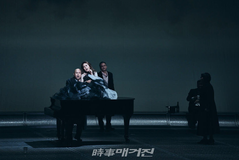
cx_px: 119
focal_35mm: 201
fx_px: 1335
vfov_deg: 6.8
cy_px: 80
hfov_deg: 10.2
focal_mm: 200
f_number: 2.8
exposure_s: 1/400
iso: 1000
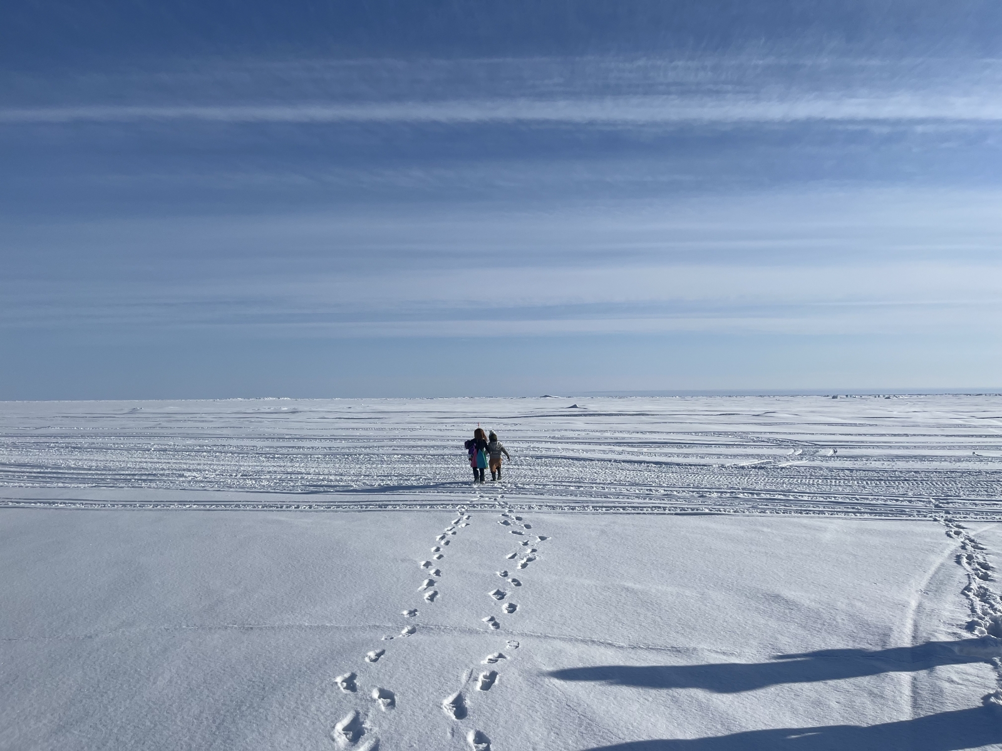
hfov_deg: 67.3
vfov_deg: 53.1
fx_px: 753
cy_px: 376
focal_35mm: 26
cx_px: 501
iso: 50
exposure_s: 1/11905
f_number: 1.6
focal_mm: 5.1
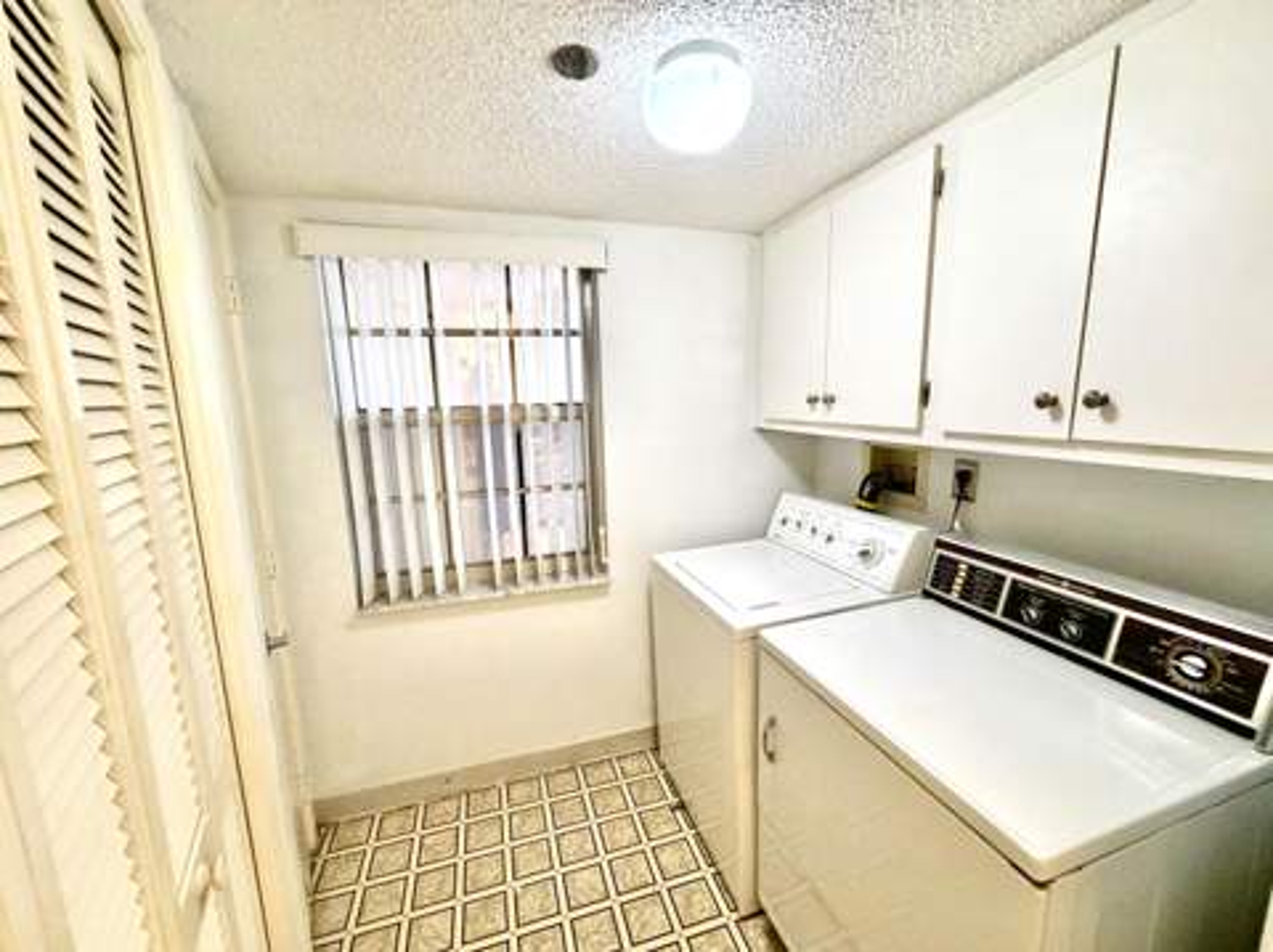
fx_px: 514
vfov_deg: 85.6
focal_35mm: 14
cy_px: 476
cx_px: 636
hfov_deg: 102.1
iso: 250
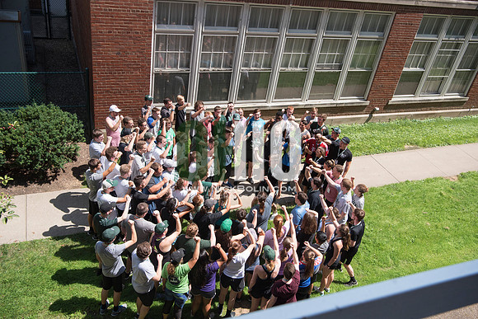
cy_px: 160
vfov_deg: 38.9
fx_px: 452
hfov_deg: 55.8
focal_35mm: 34
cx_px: 239
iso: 640
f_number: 5
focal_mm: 34
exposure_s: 1/2500
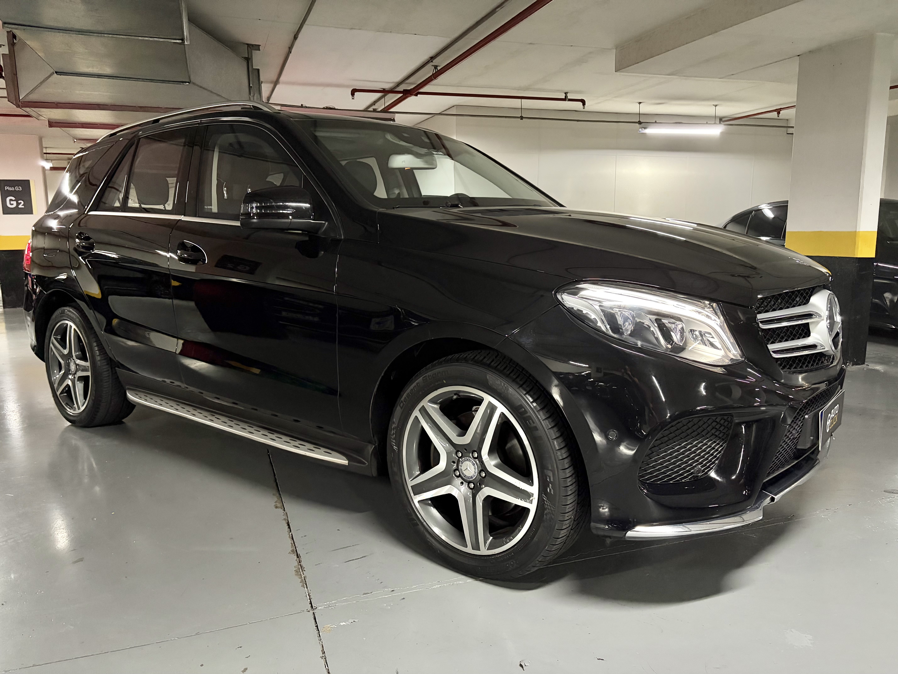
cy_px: 337
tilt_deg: -9.5
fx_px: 674
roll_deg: +1.6
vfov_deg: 53.1
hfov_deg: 67.3
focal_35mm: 26
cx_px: 449
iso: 800
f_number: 1.6
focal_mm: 5.96
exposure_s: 1/27
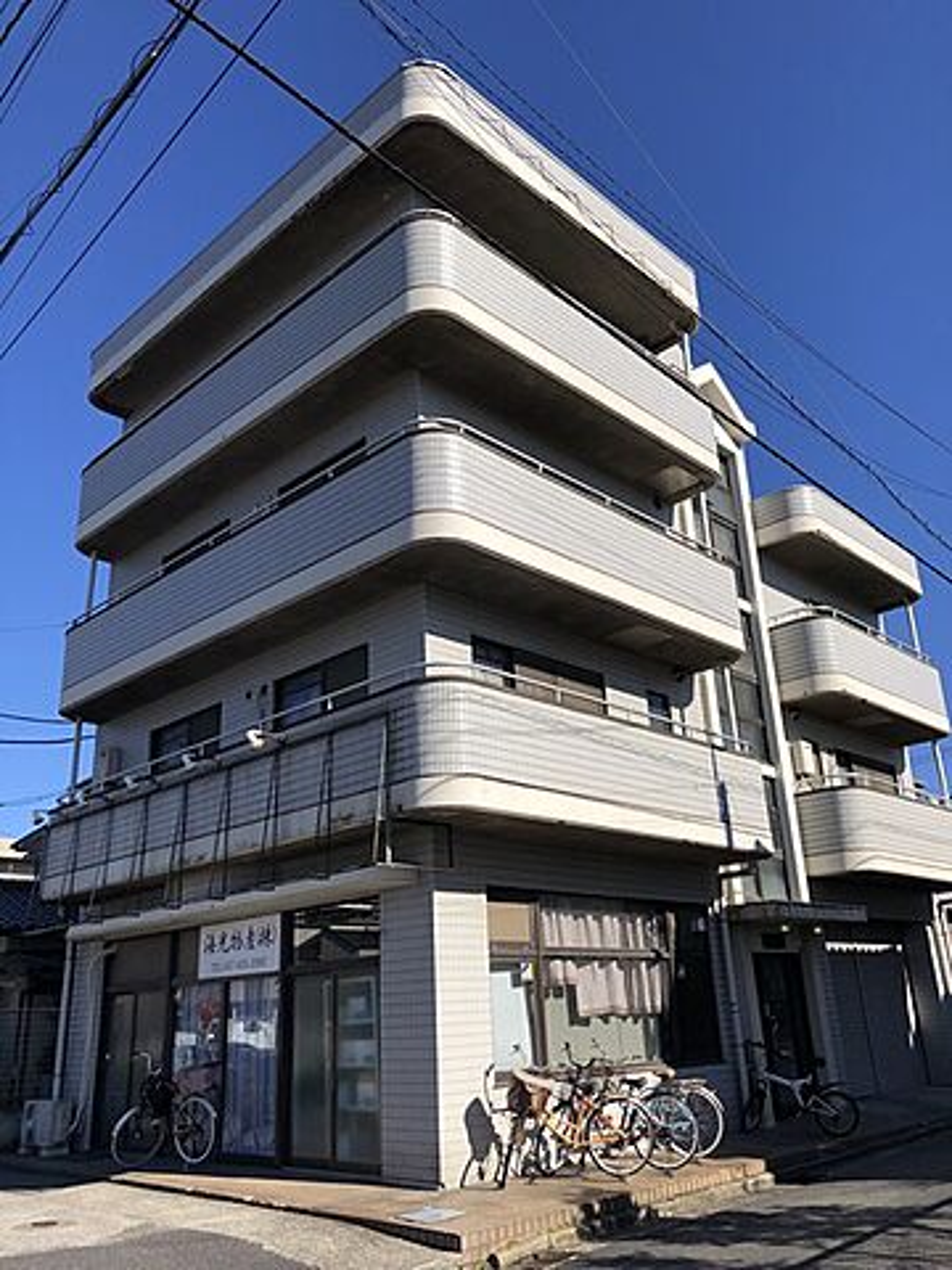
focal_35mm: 28
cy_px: 635
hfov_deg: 49.7
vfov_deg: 63.4
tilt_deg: +22.1
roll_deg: +3.4
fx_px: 1027
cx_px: 476
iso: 20
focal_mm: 3.99
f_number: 1.8
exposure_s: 1/2404
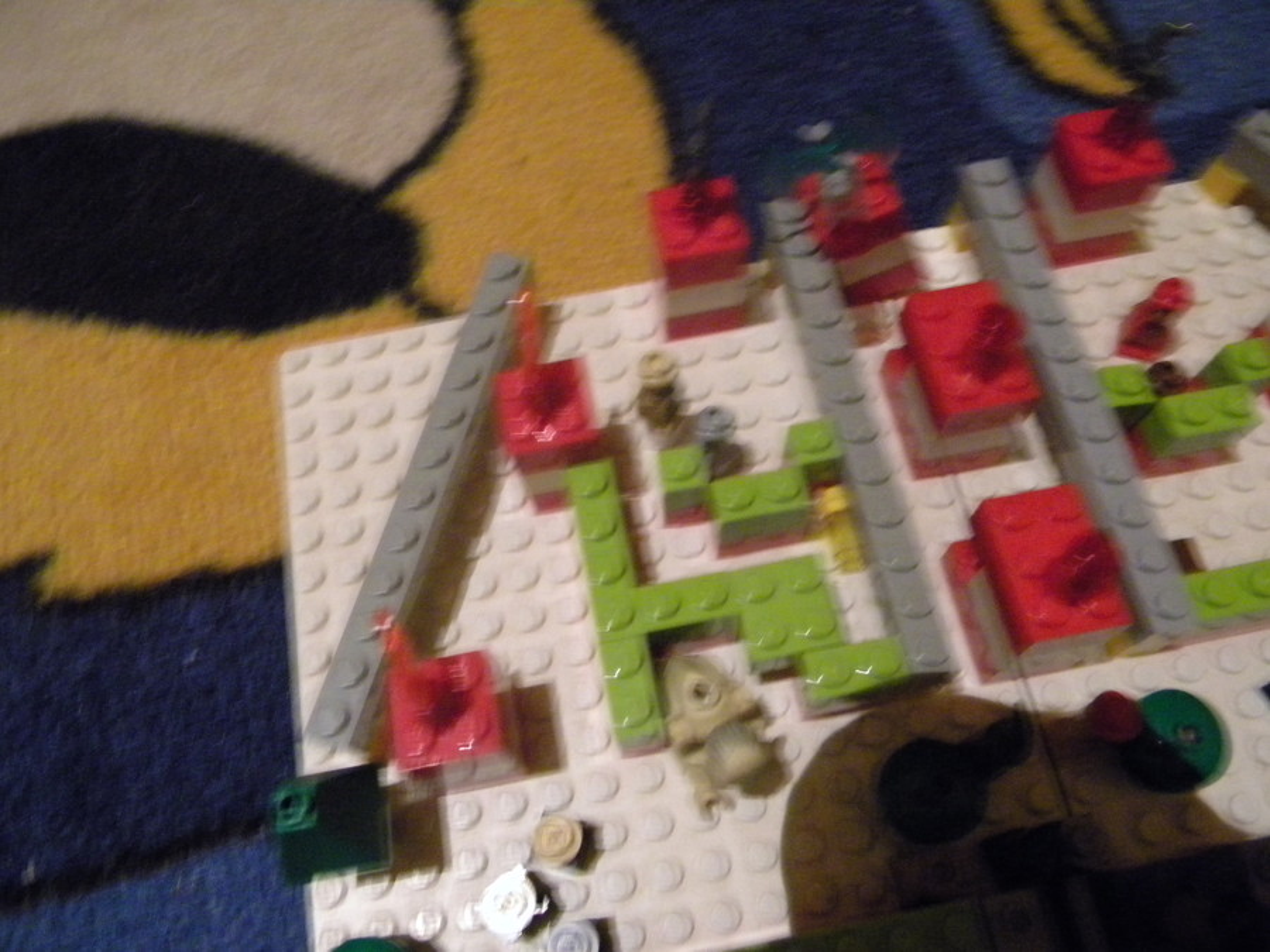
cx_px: 635
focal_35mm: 28
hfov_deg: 63.4
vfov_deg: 49.7
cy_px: 476
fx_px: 1027
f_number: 3.5
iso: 800
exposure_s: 1/2.5
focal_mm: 5
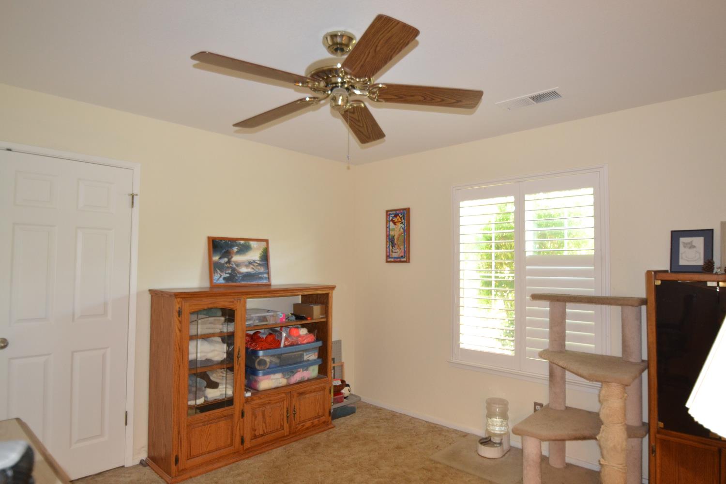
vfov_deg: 59.5
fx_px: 423
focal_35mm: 21
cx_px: 363
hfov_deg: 81.2
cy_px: 242
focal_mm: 14
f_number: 3.8
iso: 1000
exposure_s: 1/60
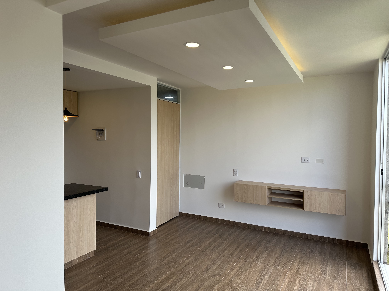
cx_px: 194
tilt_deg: -2.6
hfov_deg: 71.6
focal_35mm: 24
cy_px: 146
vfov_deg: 56.8
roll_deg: -0.8
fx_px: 270
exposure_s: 1/450
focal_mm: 6.86
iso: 80
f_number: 1.78
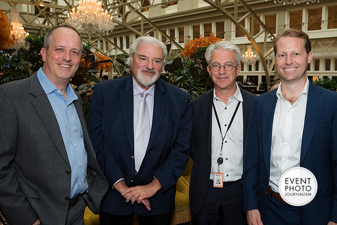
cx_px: 168
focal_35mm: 29
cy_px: 112
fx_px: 272
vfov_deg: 45.0
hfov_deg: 63.6
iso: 800
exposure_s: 1/125
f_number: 5
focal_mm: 29
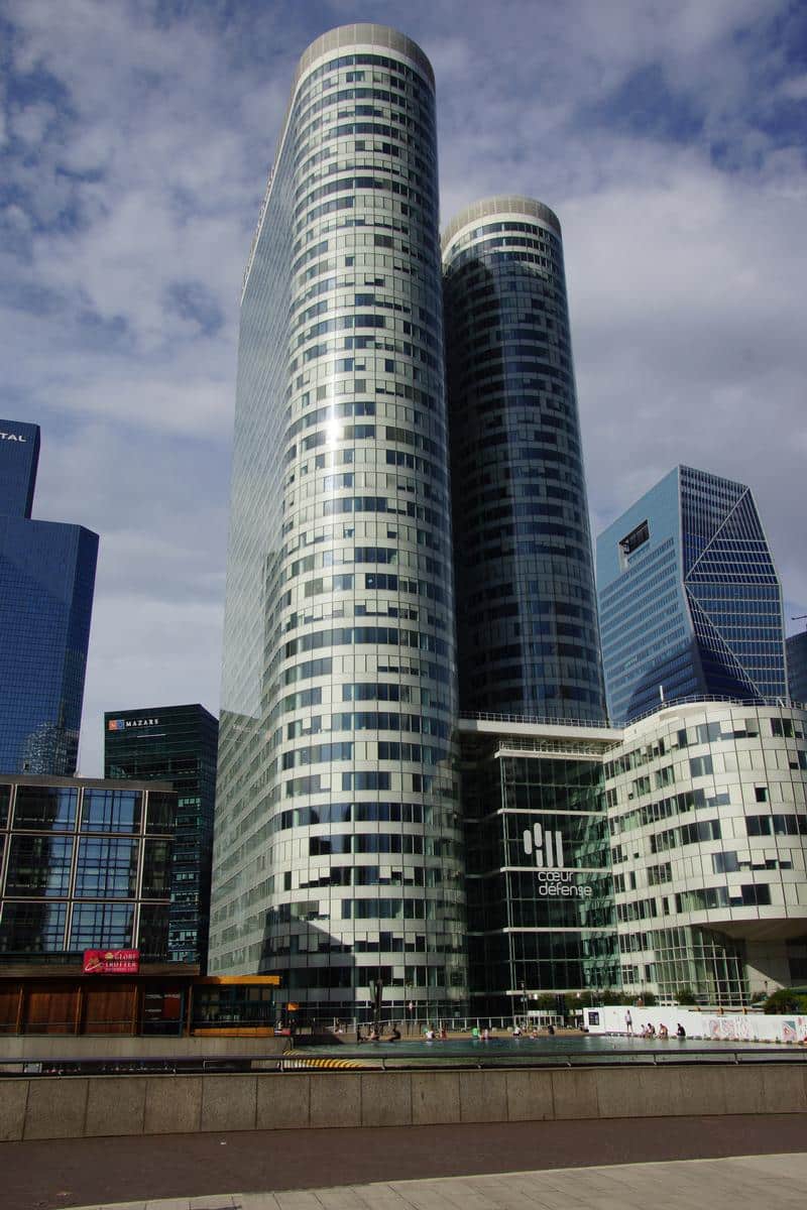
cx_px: 404
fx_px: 1009
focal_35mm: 30
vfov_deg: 61.9
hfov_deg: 43.6
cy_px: 605
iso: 100
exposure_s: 1/250
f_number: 13
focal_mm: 20
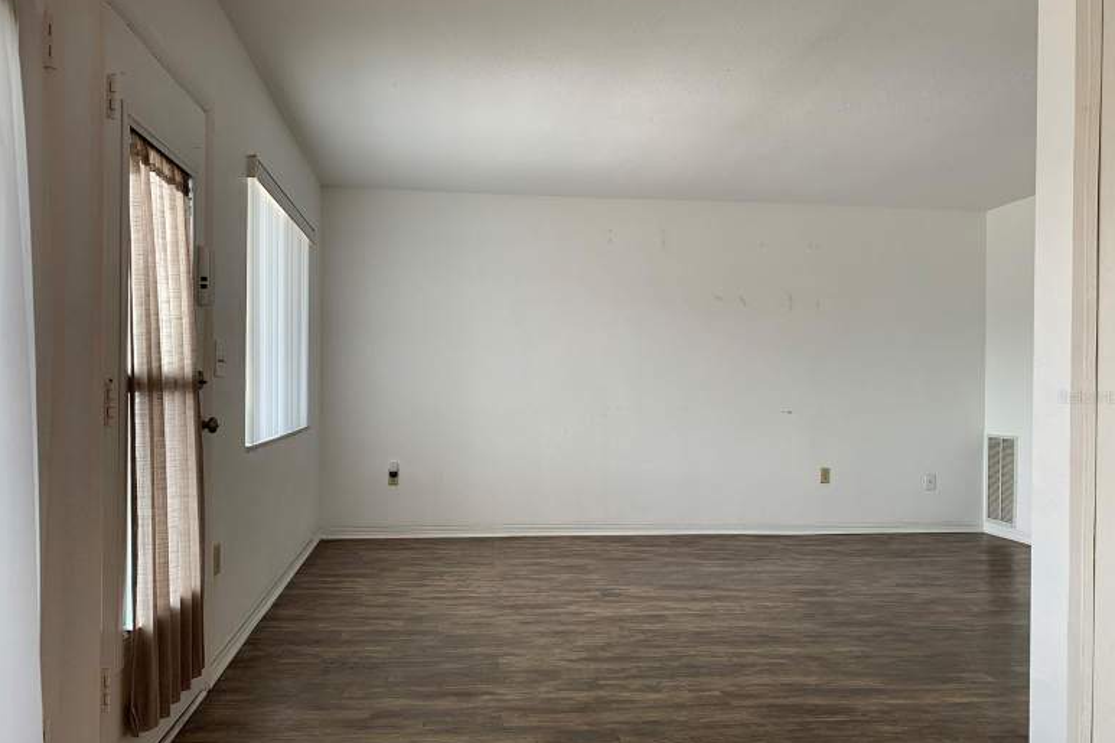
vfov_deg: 46.4
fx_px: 867
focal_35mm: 28
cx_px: 550
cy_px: 397
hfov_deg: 65.5
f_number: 1.8
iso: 64
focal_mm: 4.25
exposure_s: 1/120
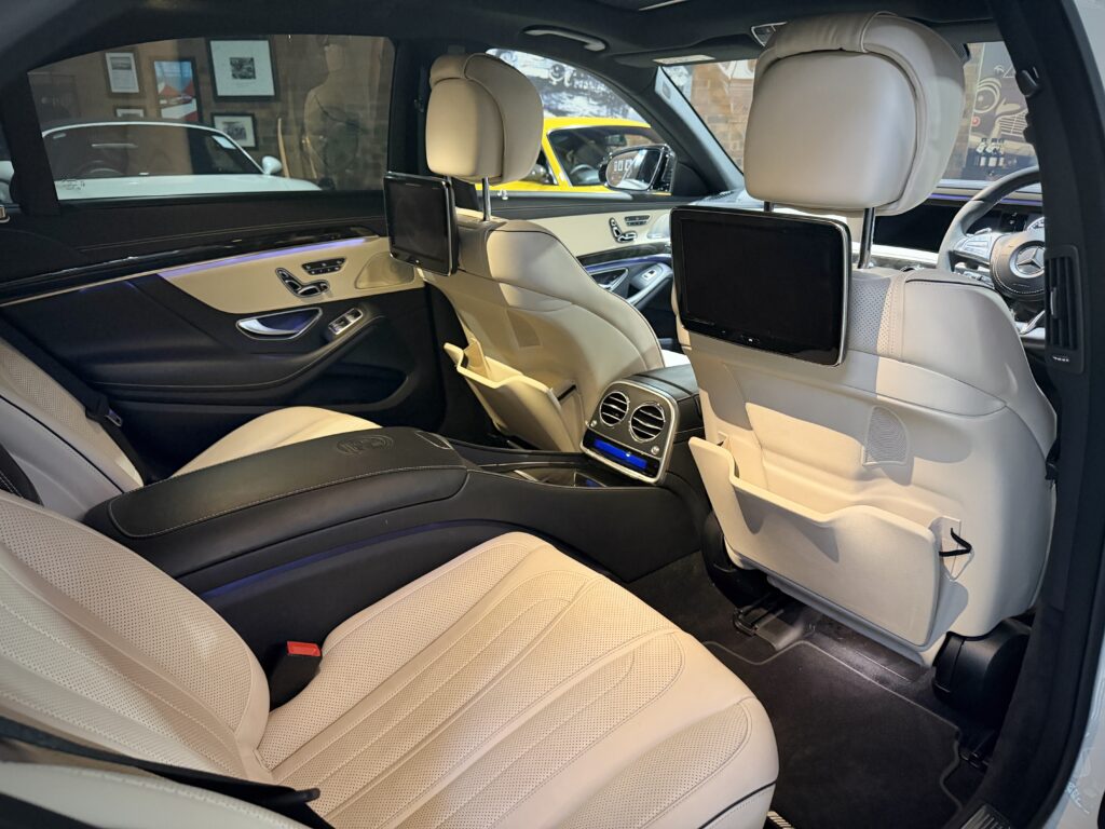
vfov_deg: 56.8
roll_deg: -0.3
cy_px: 414
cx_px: 552
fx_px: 766
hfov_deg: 71.6
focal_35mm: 24
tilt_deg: -19.9
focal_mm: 6.76
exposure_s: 1/36
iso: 800
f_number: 1.78
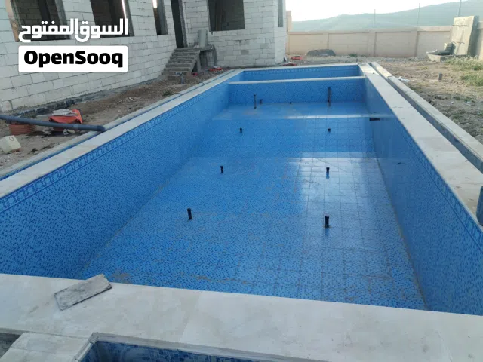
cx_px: 242
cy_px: 181
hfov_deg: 67.3
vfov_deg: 53.1
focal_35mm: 26
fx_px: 363
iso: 100
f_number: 1.8
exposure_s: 1/280
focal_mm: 4.75
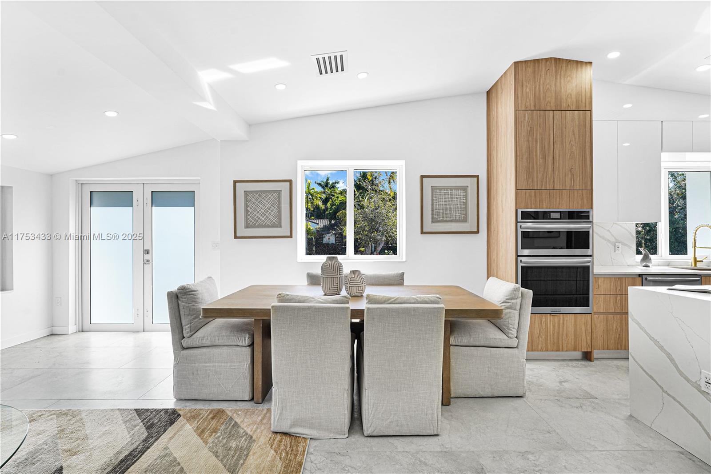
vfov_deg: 73.7
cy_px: 237
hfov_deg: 96.7
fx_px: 316
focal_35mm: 16
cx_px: 356
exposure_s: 1/30
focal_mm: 16
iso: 125
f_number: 8
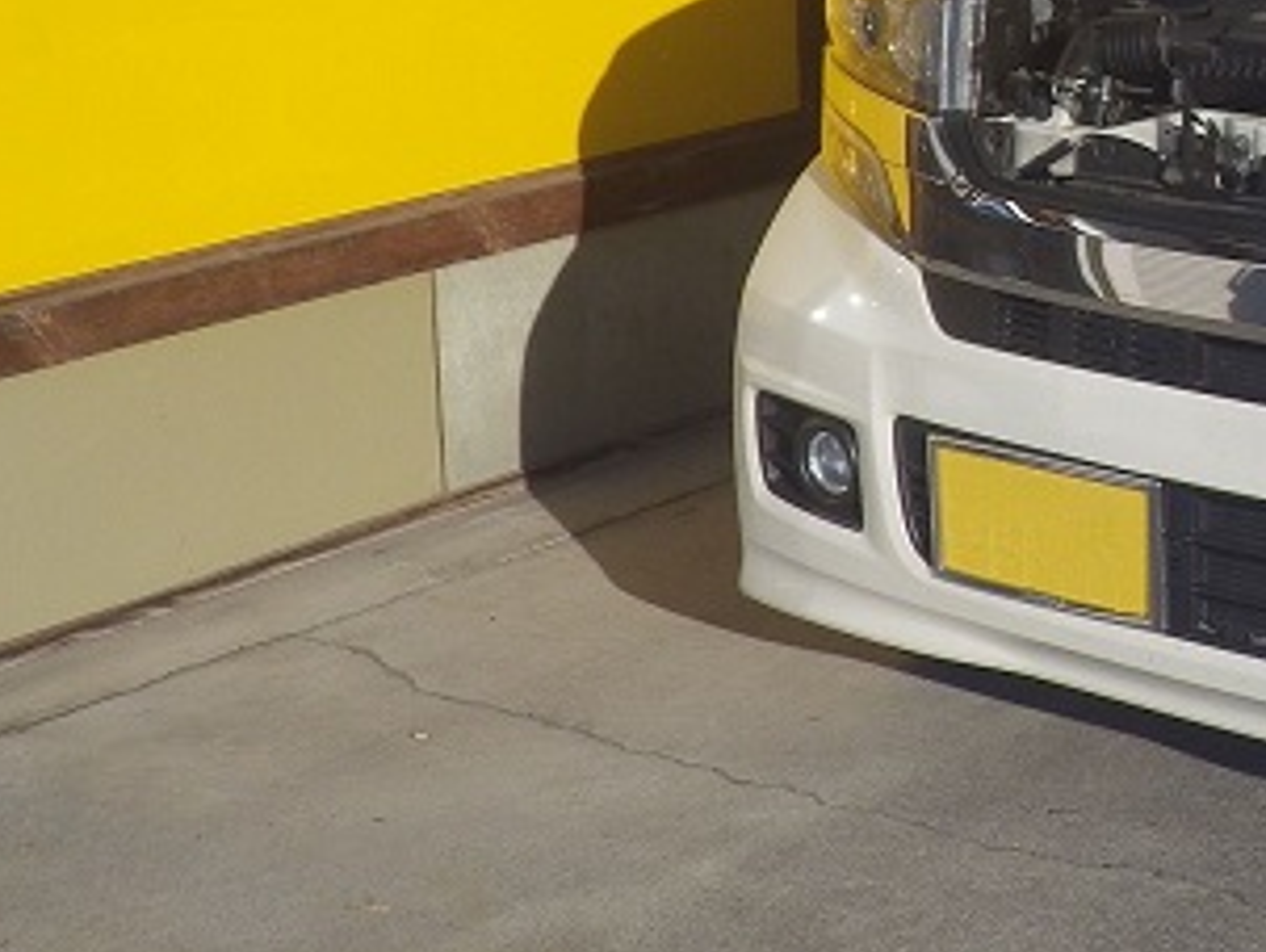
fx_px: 3294
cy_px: -25
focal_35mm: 90
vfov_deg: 16.1
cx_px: 1543
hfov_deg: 20.3
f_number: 4.6
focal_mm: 6.1
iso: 125
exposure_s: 1/1000
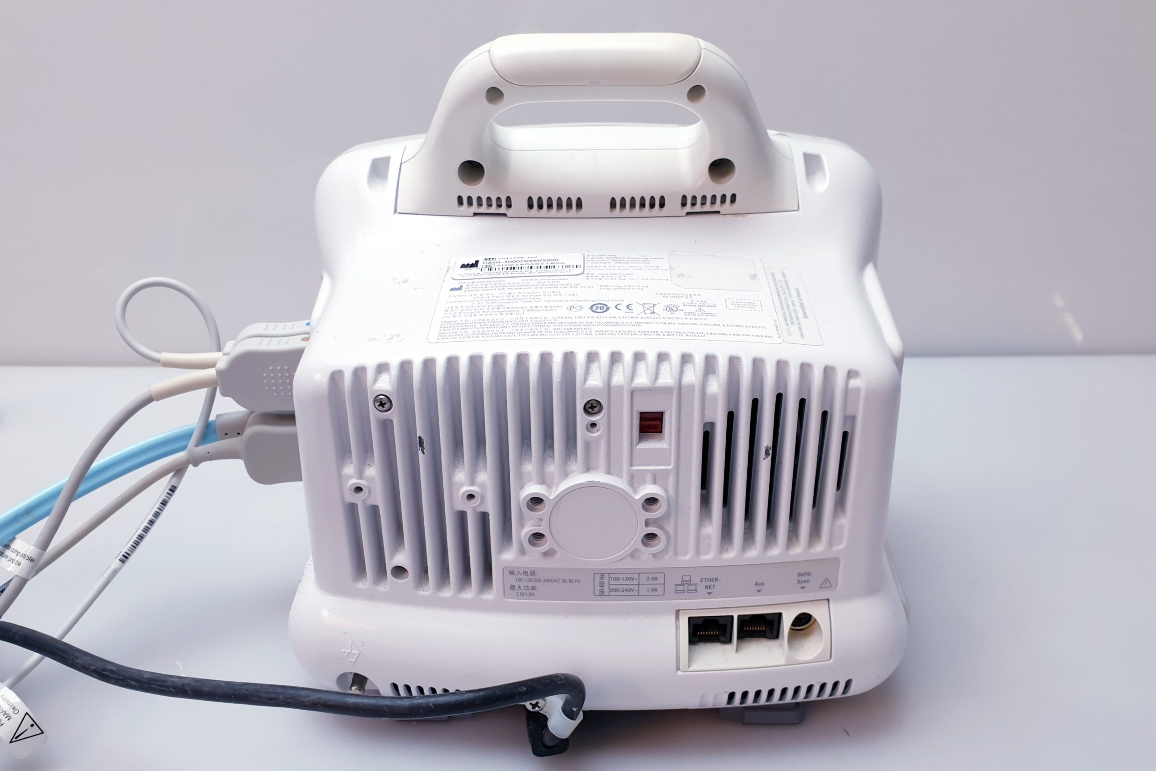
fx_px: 899
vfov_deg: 46.4
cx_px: 579
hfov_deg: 65.5
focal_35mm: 28
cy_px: 415
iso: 80
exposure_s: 1/50
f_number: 2.4
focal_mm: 4.3
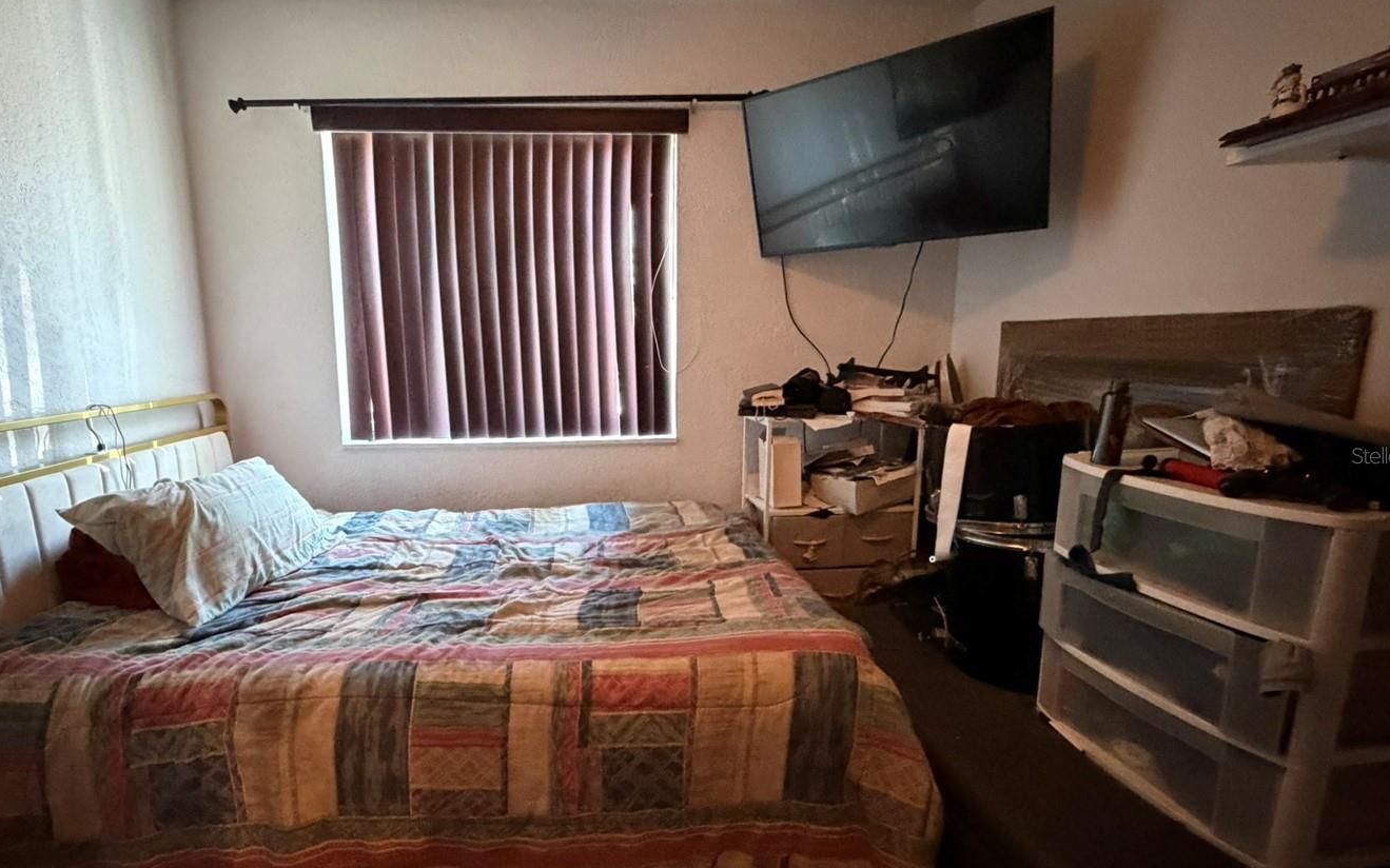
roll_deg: +1.3
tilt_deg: -7.9
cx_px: 608
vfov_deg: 64.9
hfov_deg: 90.6
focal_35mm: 18
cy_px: 455
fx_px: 682
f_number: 2.2
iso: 1000
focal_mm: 2.22
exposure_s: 1/40
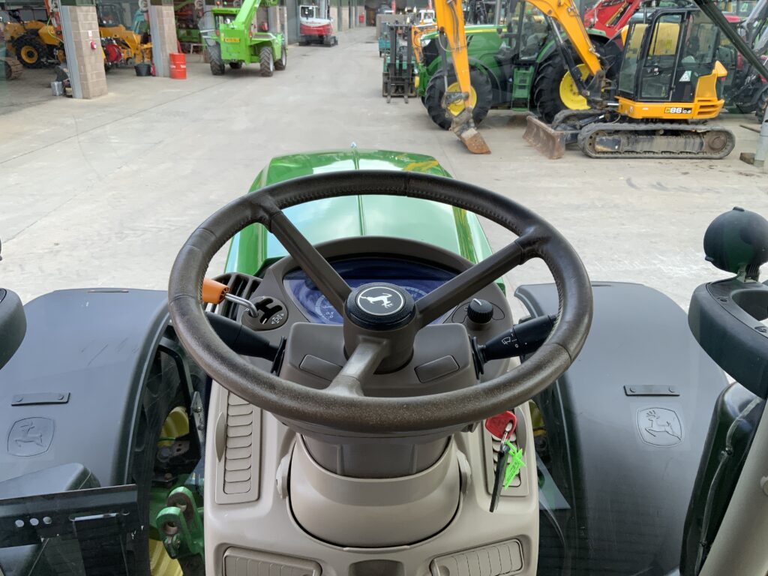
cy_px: 288
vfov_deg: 48.2
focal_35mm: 29
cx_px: 384
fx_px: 643
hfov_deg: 61.7
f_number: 1.8
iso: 16
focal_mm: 3
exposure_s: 1/200
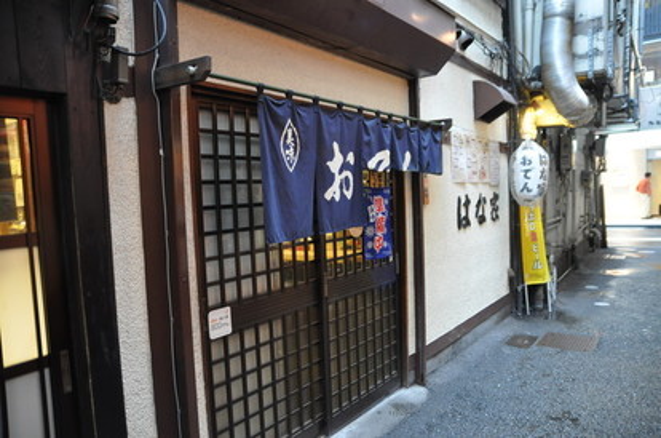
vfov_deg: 50.2
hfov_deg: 70.6
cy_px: 219
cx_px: 330
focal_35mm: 26
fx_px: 467
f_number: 2.8
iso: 1100
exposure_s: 1/30
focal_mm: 17
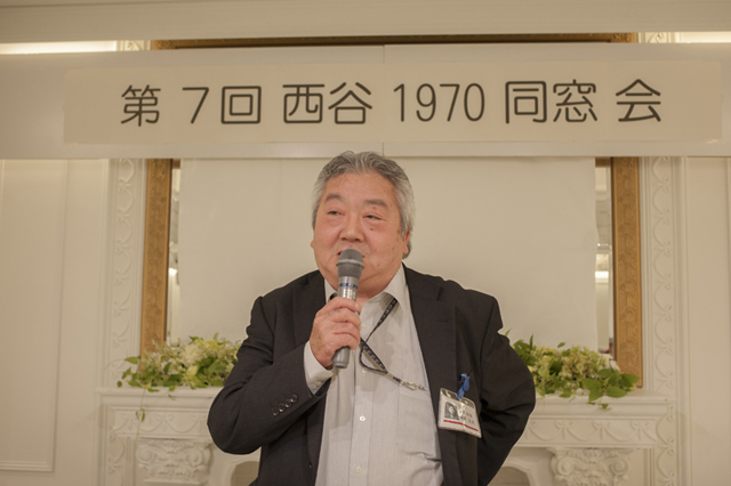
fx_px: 710
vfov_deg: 37.8
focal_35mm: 35
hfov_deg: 54.5
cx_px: 366
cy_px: 243
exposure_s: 1/100
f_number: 5.6
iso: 560
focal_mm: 35
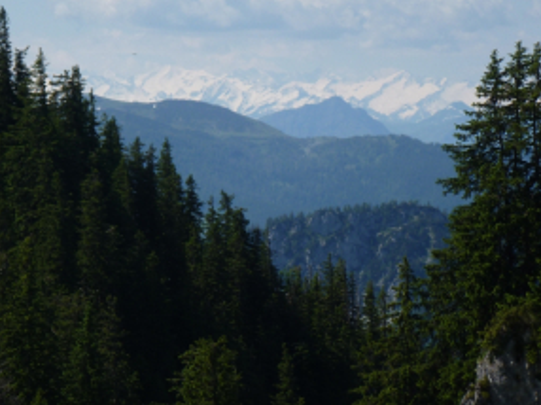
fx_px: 3873
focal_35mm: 248
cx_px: 286
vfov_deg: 6.0
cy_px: 172
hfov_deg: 8.0
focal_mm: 35.2
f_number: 5.5
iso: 100
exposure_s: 1/500
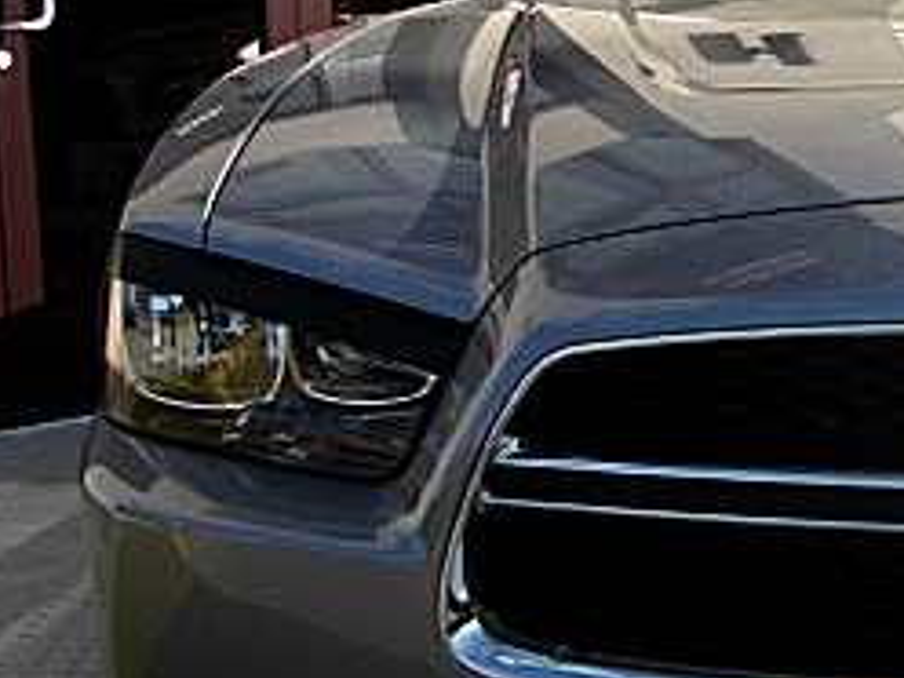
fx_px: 2429
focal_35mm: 93
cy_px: 317
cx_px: 1126
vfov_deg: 15.9
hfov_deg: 19.6
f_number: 2.8
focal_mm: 6.3
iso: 50
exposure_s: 1/500
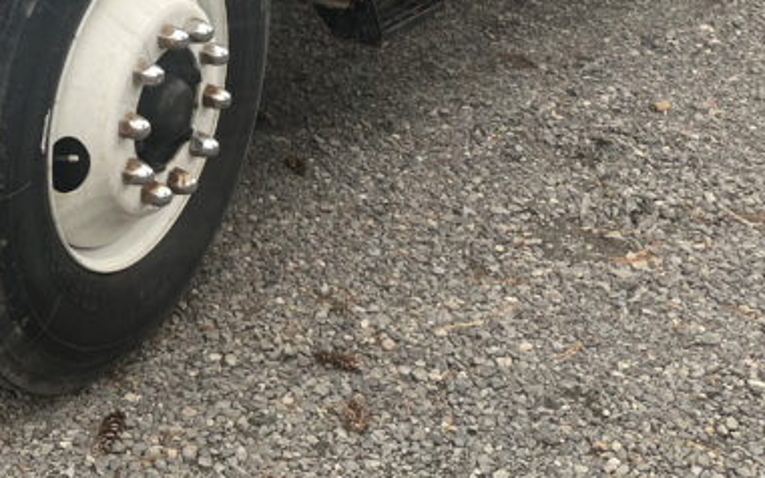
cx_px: 92
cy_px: -223
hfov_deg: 27.0
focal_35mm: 74
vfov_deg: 16.2
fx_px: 1543
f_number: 1.6
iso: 50
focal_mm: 5.1
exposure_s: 1/491
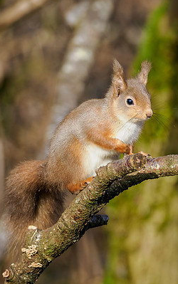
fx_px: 8120
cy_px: 145
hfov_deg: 1.3
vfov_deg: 2.0
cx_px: 154
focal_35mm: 1048
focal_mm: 300
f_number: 4
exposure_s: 1/800
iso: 640
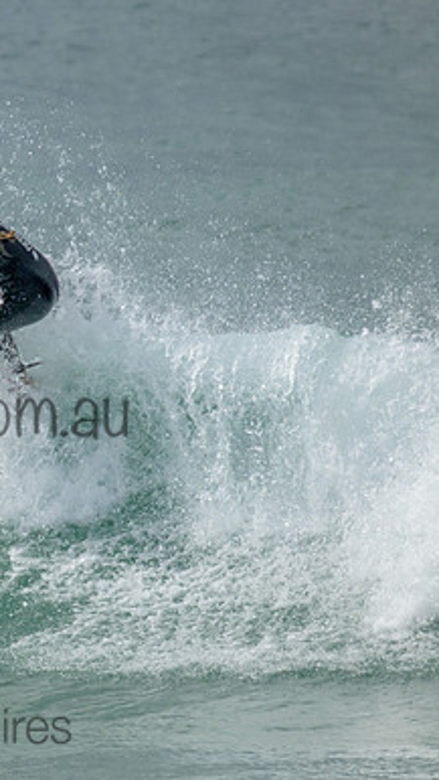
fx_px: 26097
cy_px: 390
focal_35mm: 1263
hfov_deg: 1.0
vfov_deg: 1.7
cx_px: -85
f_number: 11
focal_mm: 800
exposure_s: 1/1600
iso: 1250
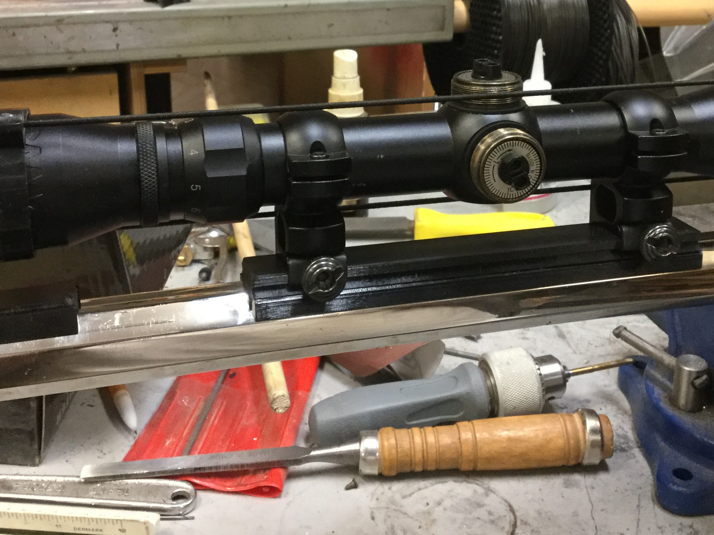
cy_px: 124
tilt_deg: -17.3
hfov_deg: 37.5
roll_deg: -2.6
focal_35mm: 51
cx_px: 390
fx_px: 1052
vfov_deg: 28.1
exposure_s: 1/30
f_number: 2.4
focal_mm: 3.3
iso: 160
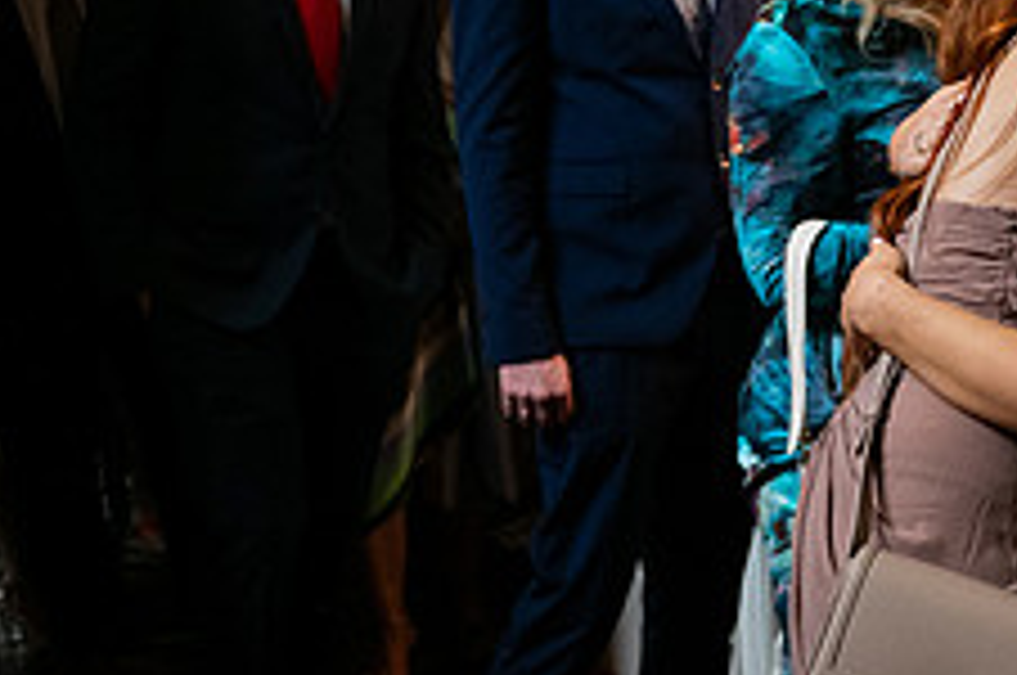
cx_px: 1260
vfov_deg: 18.9
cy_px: 290
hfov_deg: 25.0
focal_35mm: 72
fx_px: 2031
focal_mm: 28
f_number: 3.5
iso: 1600
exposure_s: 1/160
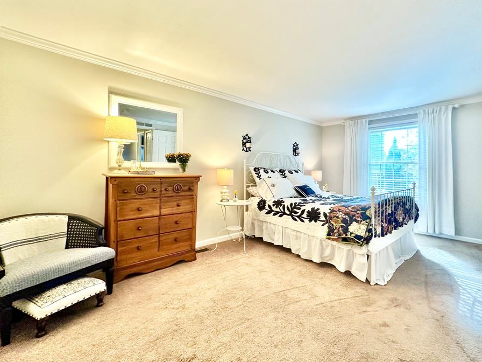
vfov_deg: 78.0
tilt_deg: +1.2
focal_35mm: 16
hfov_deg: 94.0
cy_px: 170
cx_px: 272
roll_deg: -0.2
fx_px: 223
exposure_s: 1/60
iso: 200
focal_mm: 2.22
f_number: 2.2
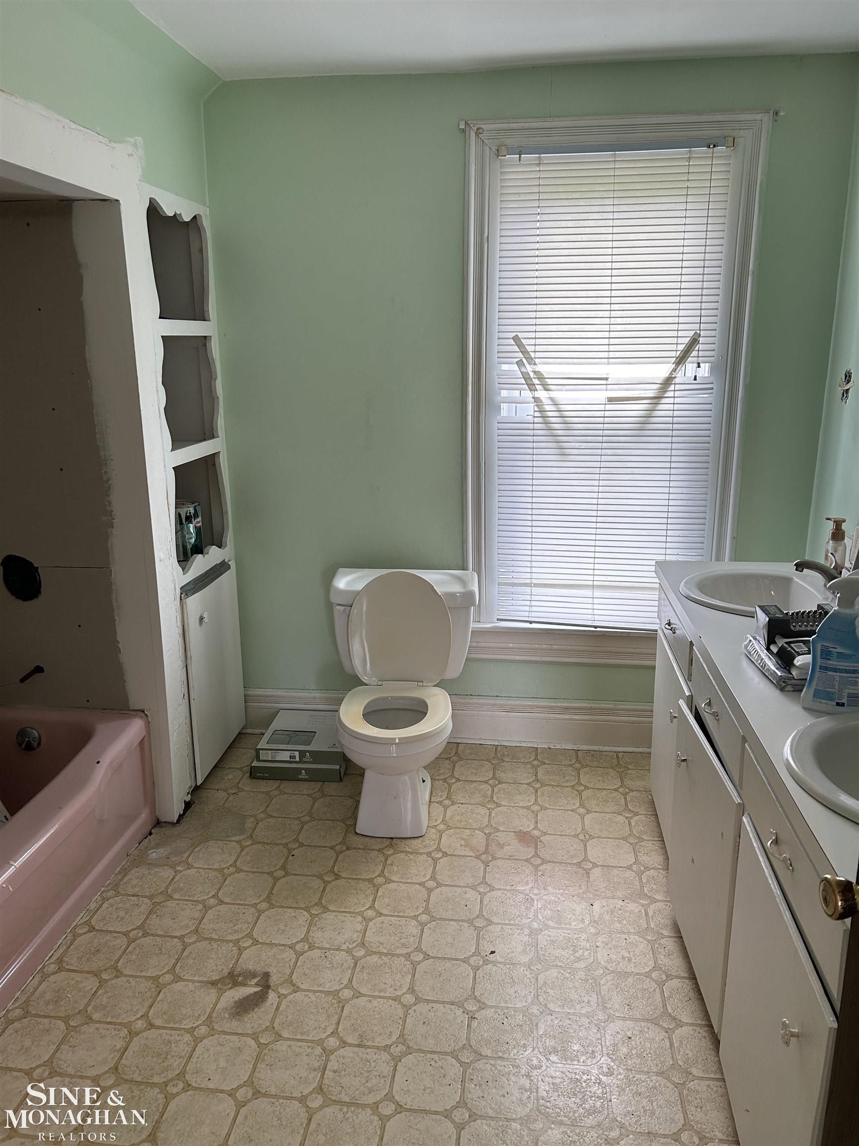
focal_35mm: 26
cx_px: 430
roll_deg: +0.5
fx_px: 860
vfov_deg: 67.3
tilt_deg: -14.6
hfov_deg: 53.1
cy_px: 573
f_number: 1.5
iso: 100
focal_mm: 5.7
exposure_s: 1/120
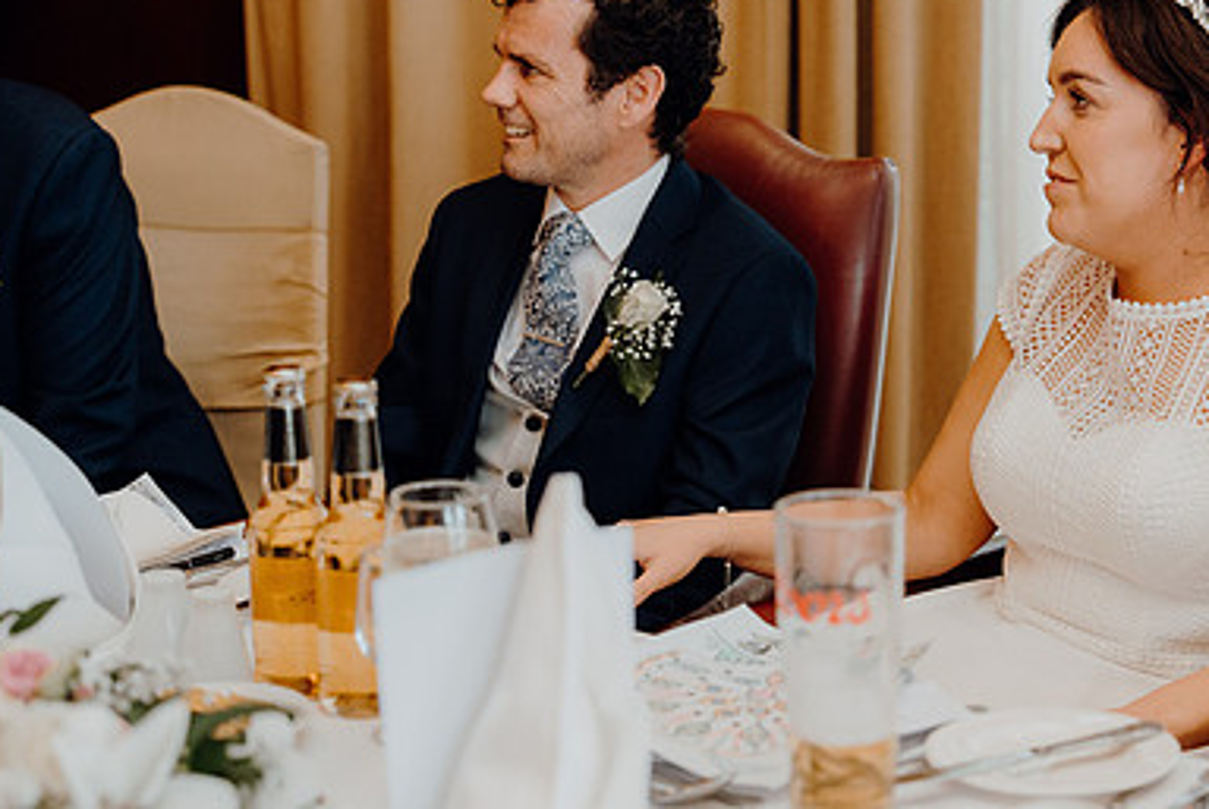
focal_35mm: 86
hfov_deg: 23.4
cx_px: 897
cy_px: 411
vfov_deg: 15.9
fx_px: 2891
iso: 1250
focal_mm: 57
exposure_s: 1/200
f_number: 2.8
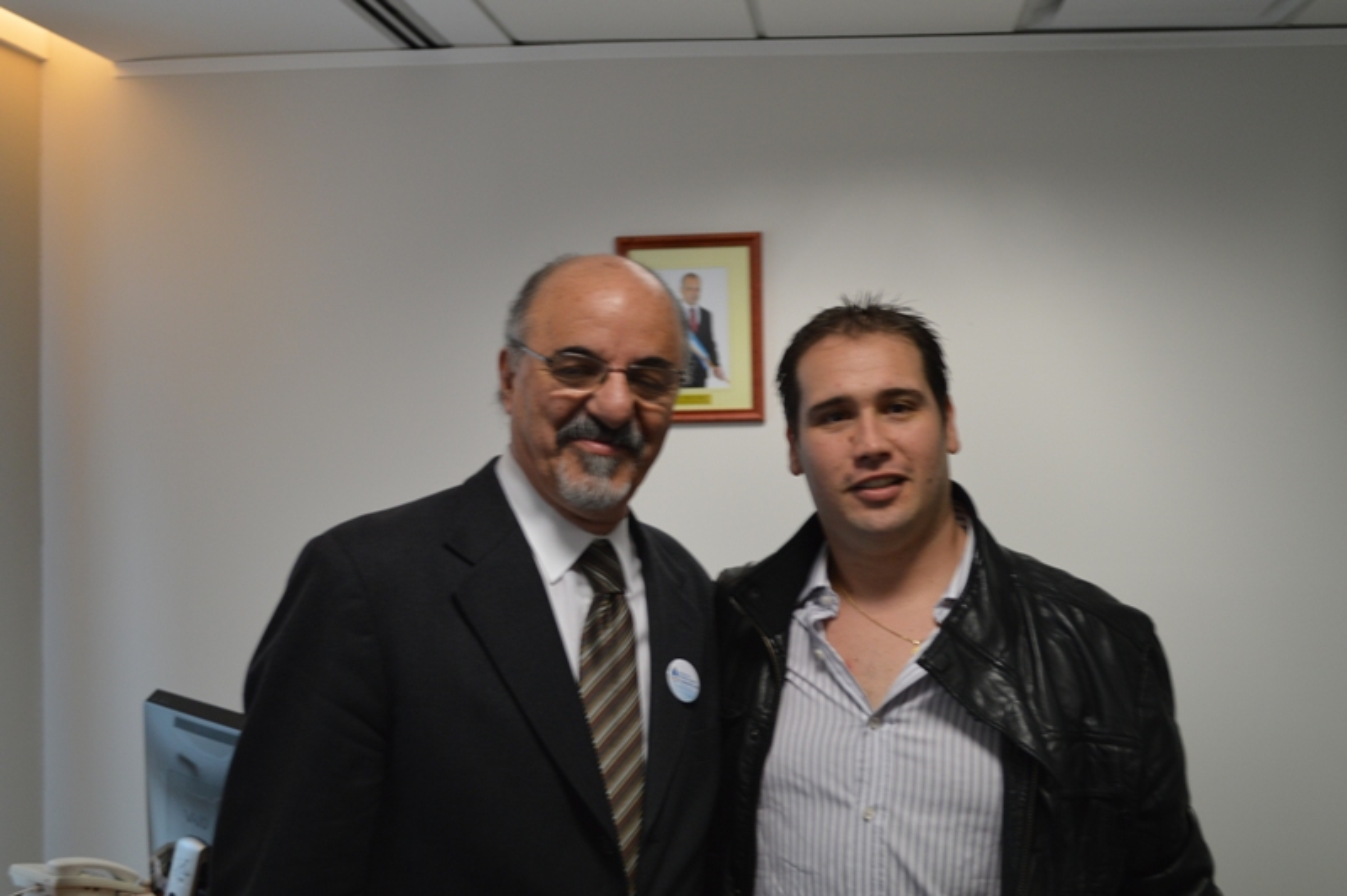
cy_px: 448
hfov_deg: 43.6
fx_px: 1682
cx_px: 674
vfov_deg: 29.8
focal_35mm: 45
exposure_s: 1/60
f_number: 4.5
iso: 500
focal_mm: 30
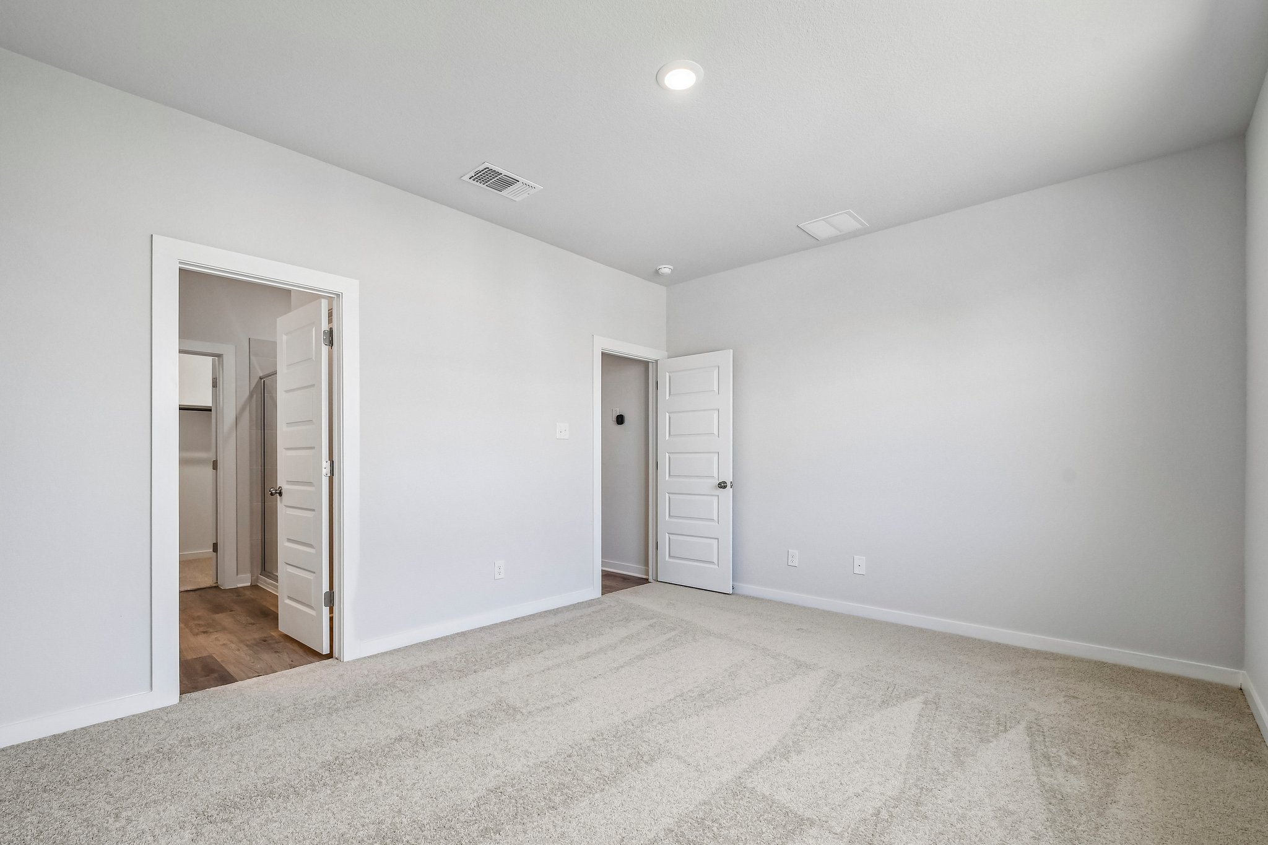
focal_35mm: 15
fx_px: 528
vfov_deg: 77.3
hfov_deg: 100.4
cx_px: 634
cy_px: 422
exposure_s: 1/40
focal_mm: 10
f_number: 8
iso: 400
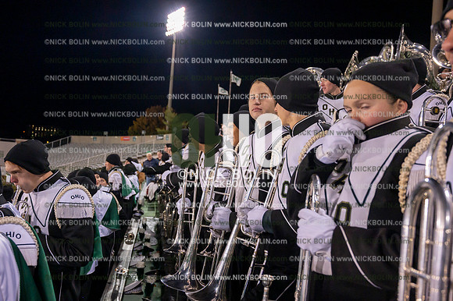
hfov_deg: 56.5
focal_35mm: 34
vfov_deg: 39.4
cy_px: 150
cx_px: 226
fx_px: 421
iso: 5000
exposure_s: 1/640
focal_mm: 33.5
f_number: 4.5
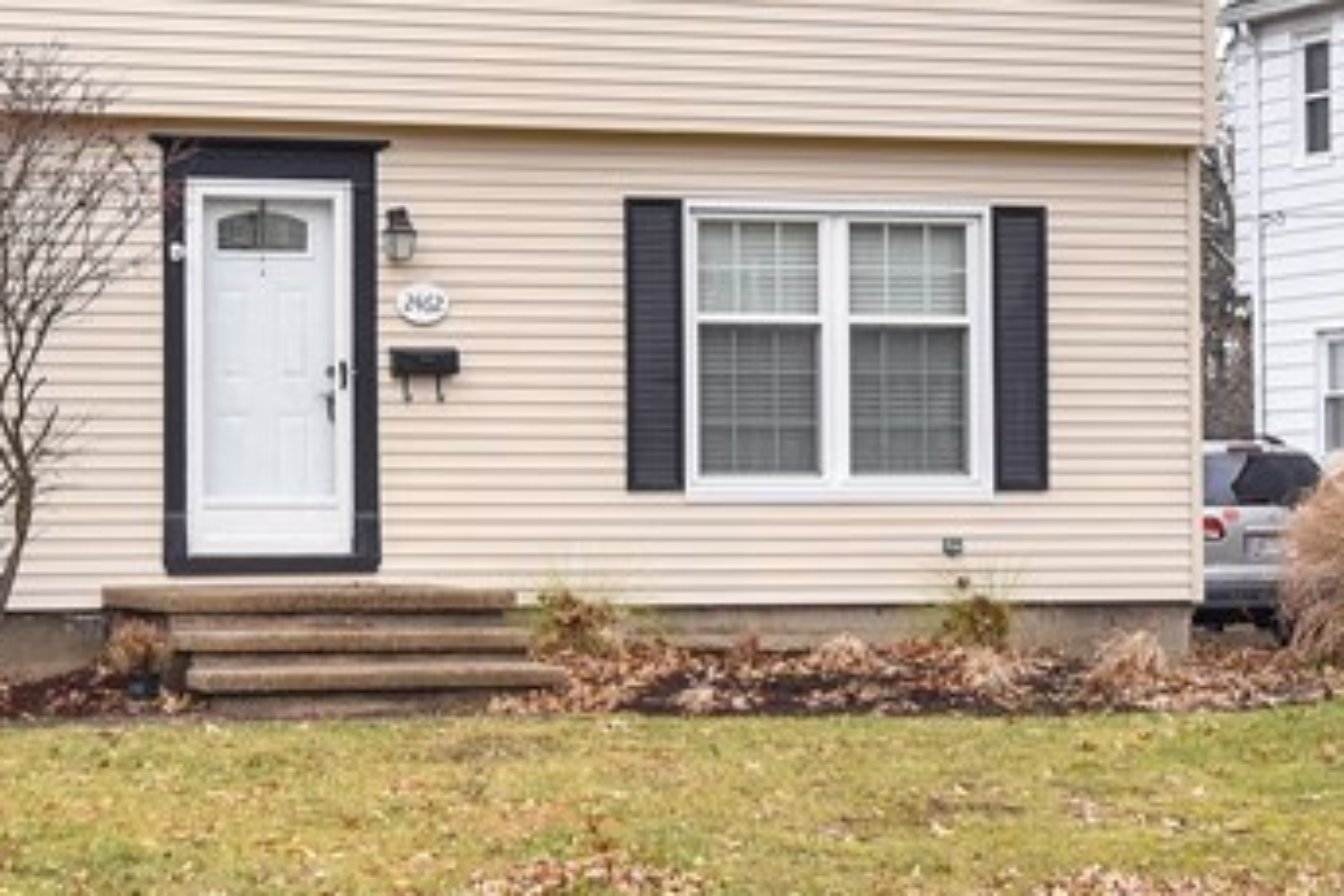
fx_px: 4106
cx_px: 314
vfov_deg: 12.5
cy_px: 393
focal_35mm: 110
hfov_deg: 18.5
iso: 250
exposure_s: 1/250
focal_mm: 35
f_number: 5.6
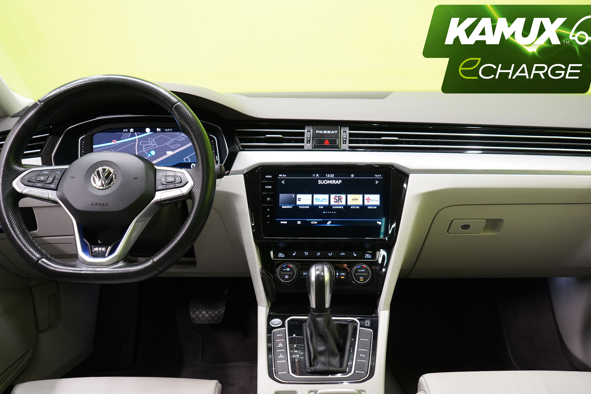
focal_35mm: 33
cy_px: 212
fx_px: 542
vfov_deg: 39.9
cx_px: 322
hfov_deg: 57.1
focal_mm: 28
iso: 1250
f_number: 5
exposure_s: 1/25
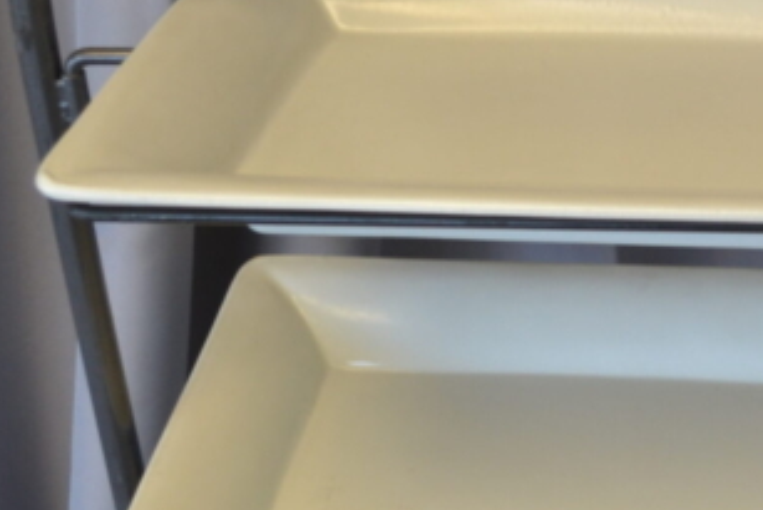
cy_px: 305
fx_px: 1908
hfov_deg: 20.9
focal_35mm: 90
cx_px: 947
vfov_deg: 15.2
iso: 400
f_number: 4
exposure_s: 1/60
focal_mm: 18
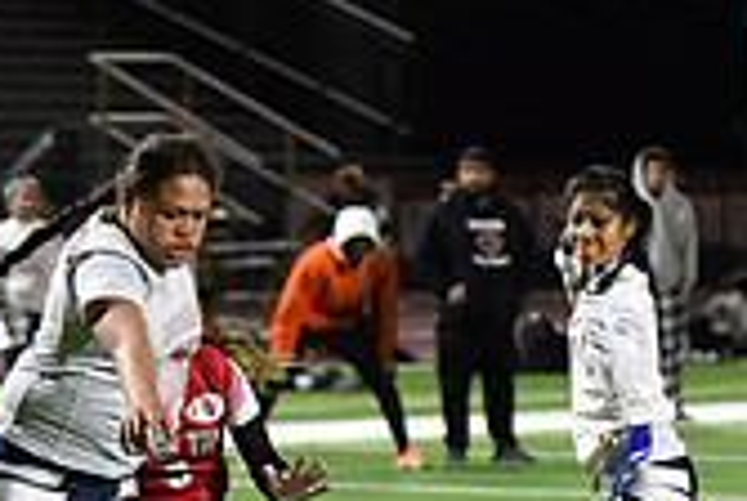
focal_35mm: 381
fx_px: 7920
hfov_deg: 5.4
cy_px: 427
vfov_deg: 3.6
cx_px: 228
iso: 5000
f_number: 2.8
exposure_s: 1/640
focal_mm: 110
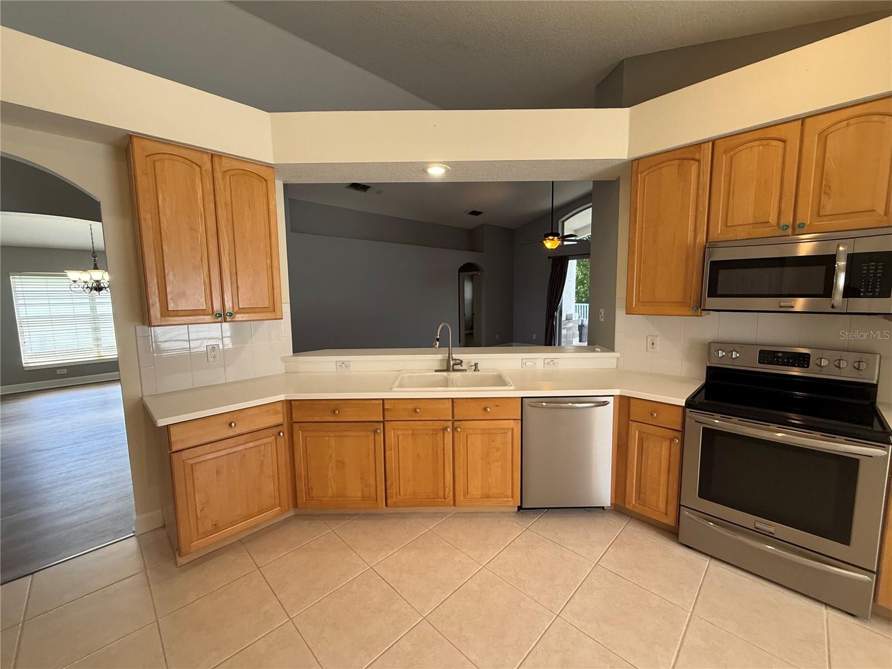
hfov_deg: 102.1
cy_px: 334
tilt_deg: -6.3
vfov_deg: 85.7
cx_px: 446
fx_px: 361
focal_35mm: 14
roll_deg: +0.5
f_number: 2.2
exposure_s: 1/120
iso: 320
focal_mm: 2.22
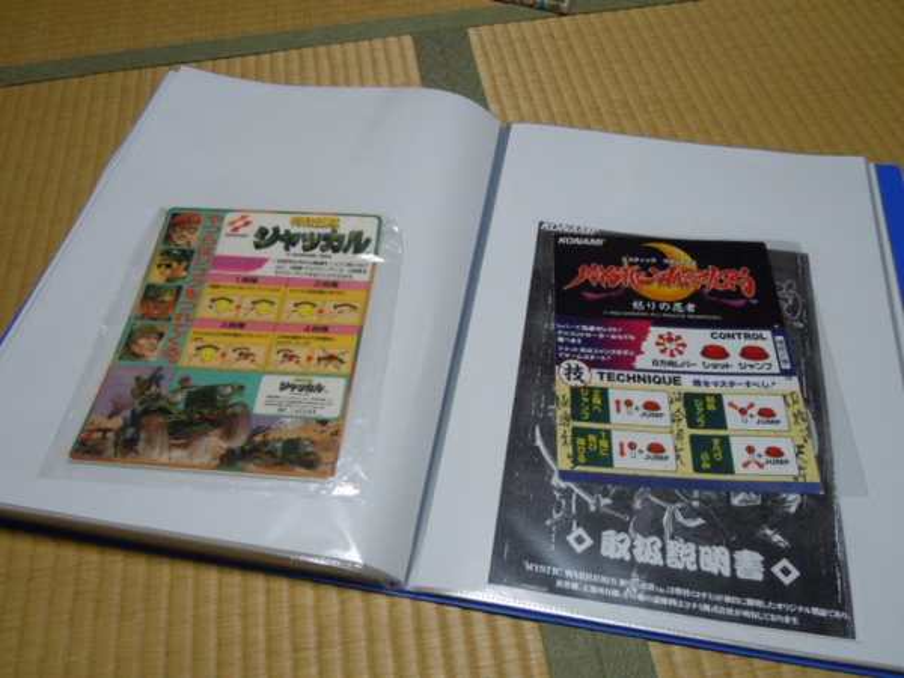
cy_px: 339
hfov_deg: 60.0
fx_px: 783
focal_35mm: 30
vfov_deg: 46.8
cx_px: 452
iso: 400
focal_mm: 5.4
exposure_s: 1/50
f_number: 3.5
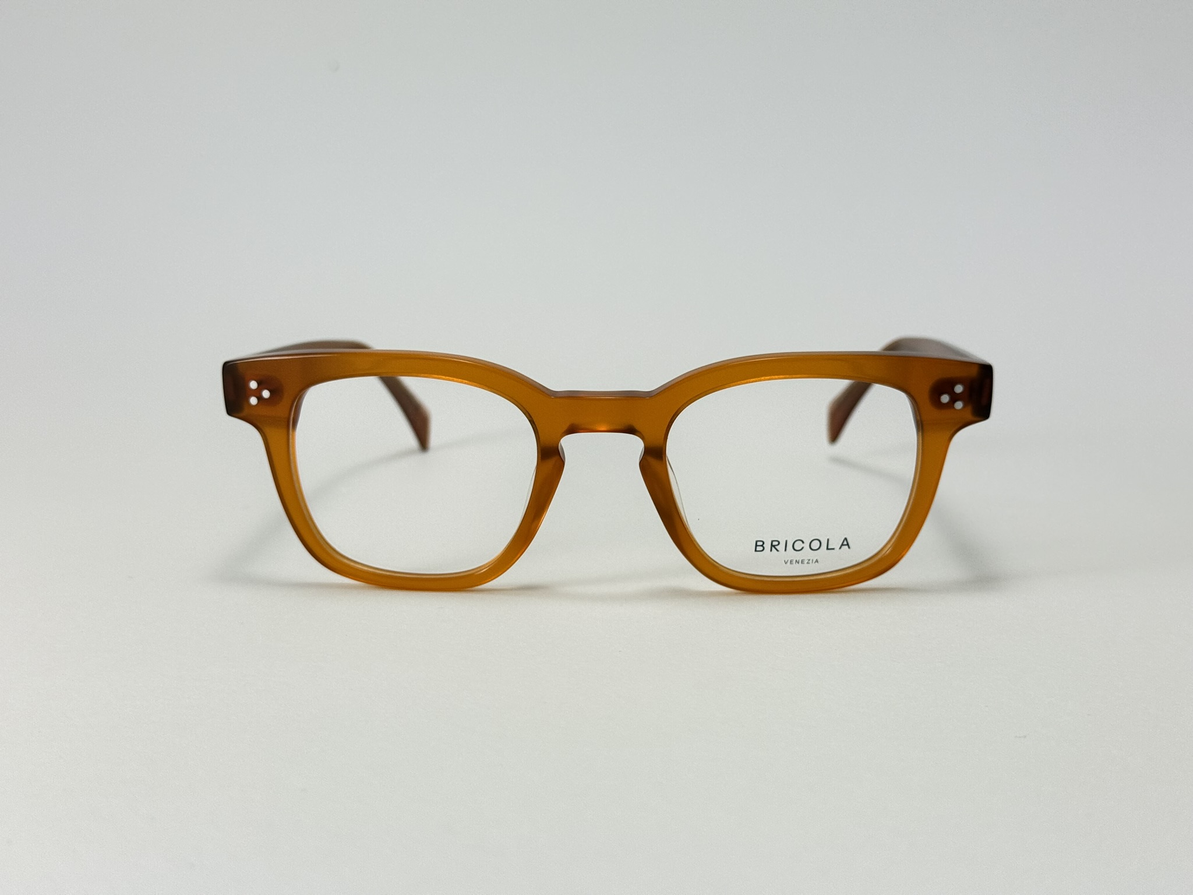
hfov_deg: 39.7
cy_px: 448
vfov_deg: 30.3
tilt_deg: -8.5
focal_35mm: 48
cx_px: 596
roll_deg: +0.0
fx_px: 1654
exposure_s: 1/249
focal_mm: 6.76
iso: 64
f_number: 1.78
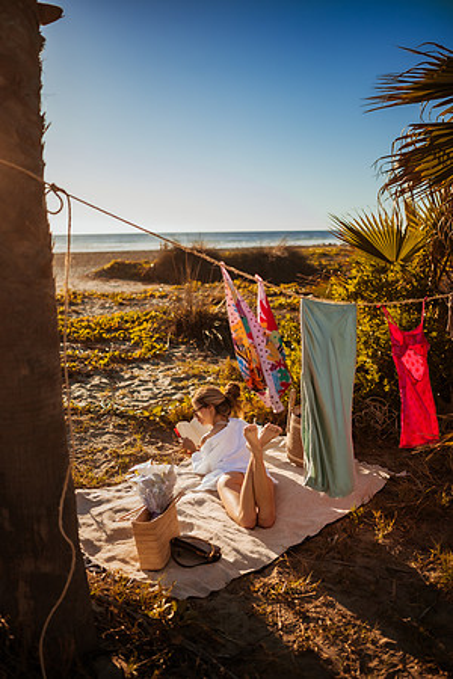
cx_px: 226
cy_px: 340
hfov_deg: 37.9
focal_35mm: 35
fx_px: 661
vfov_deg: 54.4
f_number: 1.8
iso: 50
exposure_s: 1/2000
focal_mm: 35
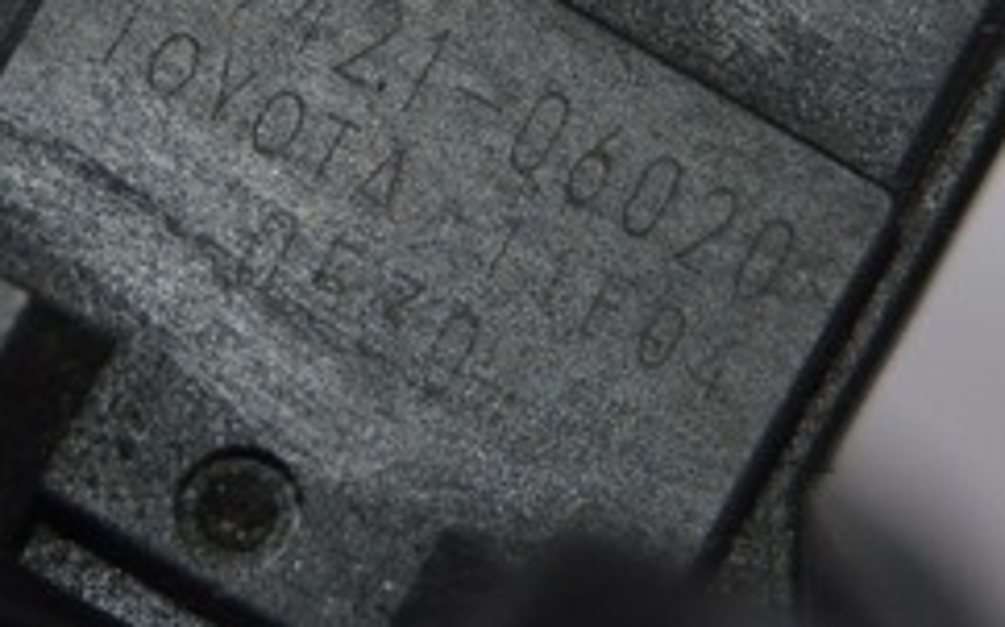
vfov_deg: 3.7
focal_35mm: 355
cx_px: 702
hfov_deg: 5.9
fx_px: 9723
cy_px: -347
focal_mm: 55
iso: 720
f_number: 5.6
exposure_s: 1/60
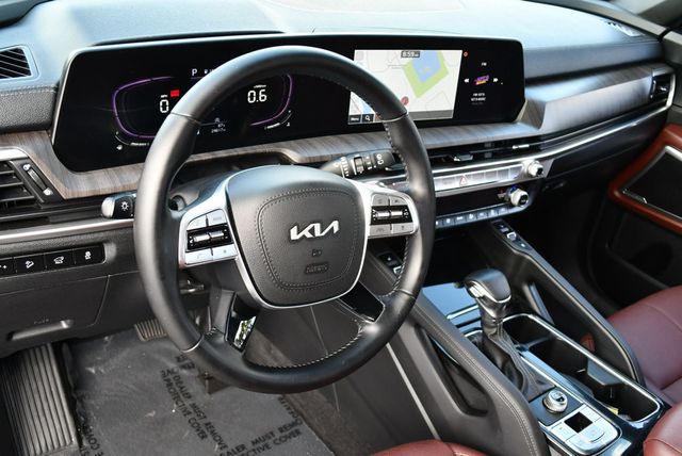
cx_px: 341
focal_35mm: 36
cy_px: 228
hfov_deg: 53.1
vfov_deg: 36.9
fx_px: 683
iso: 560
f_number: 3.5
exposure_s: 1/250
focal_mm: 18
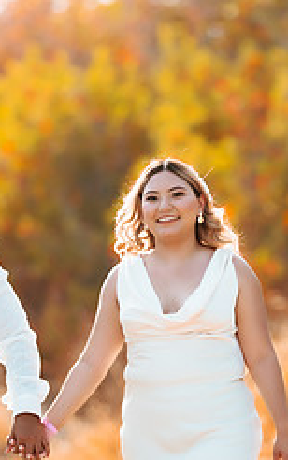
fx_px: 4077
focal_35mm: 325
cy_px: 255
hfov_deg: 4.0
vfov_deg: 6.5
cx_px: 189
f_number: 1.8
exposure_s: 1/1250
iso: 100
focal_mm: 135
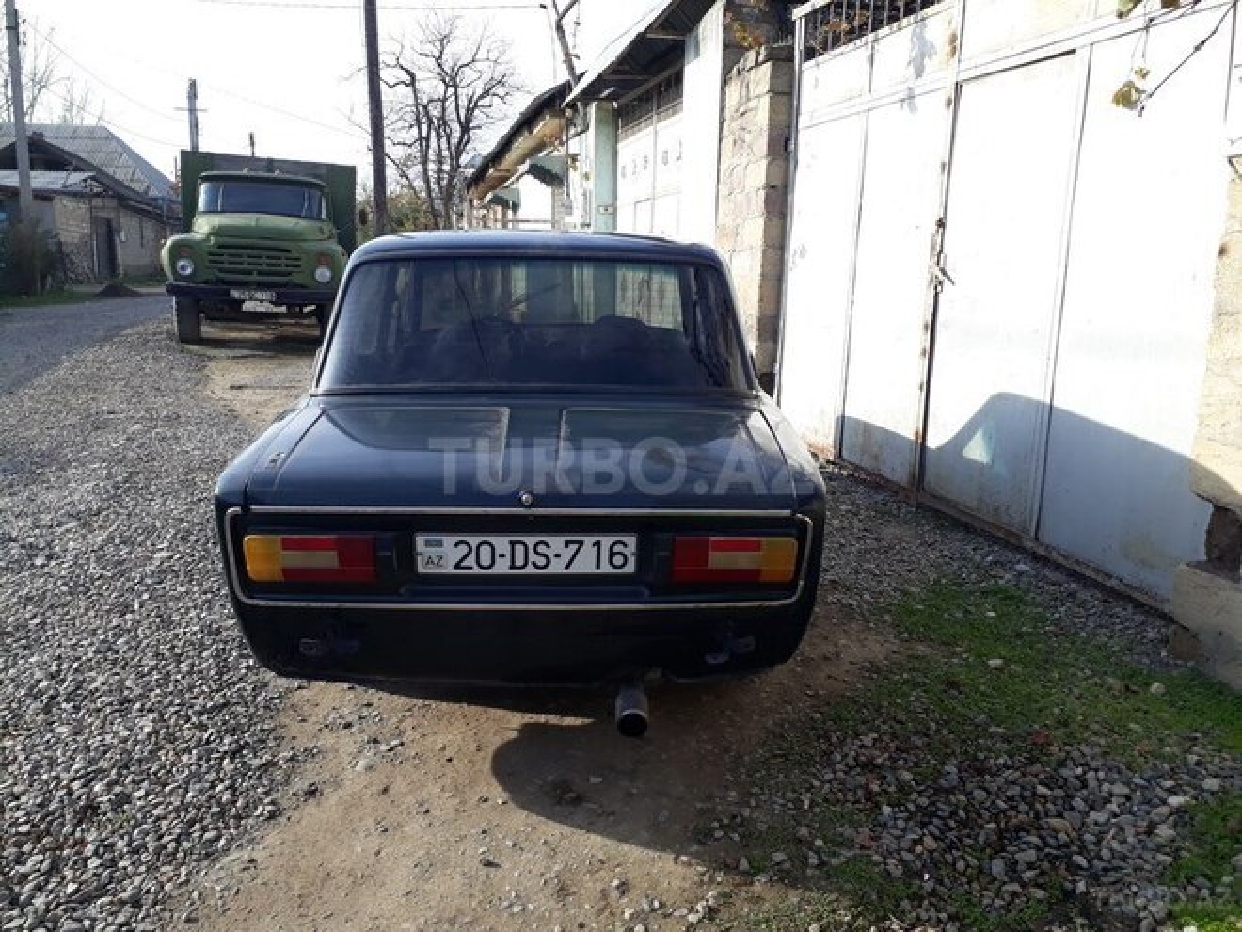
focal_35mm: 27
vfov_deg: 51.4
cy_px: 466
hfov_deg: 65.3
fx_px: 969
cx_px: 621
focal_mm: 3.6
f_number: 1.9
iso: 40
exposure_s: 1/573
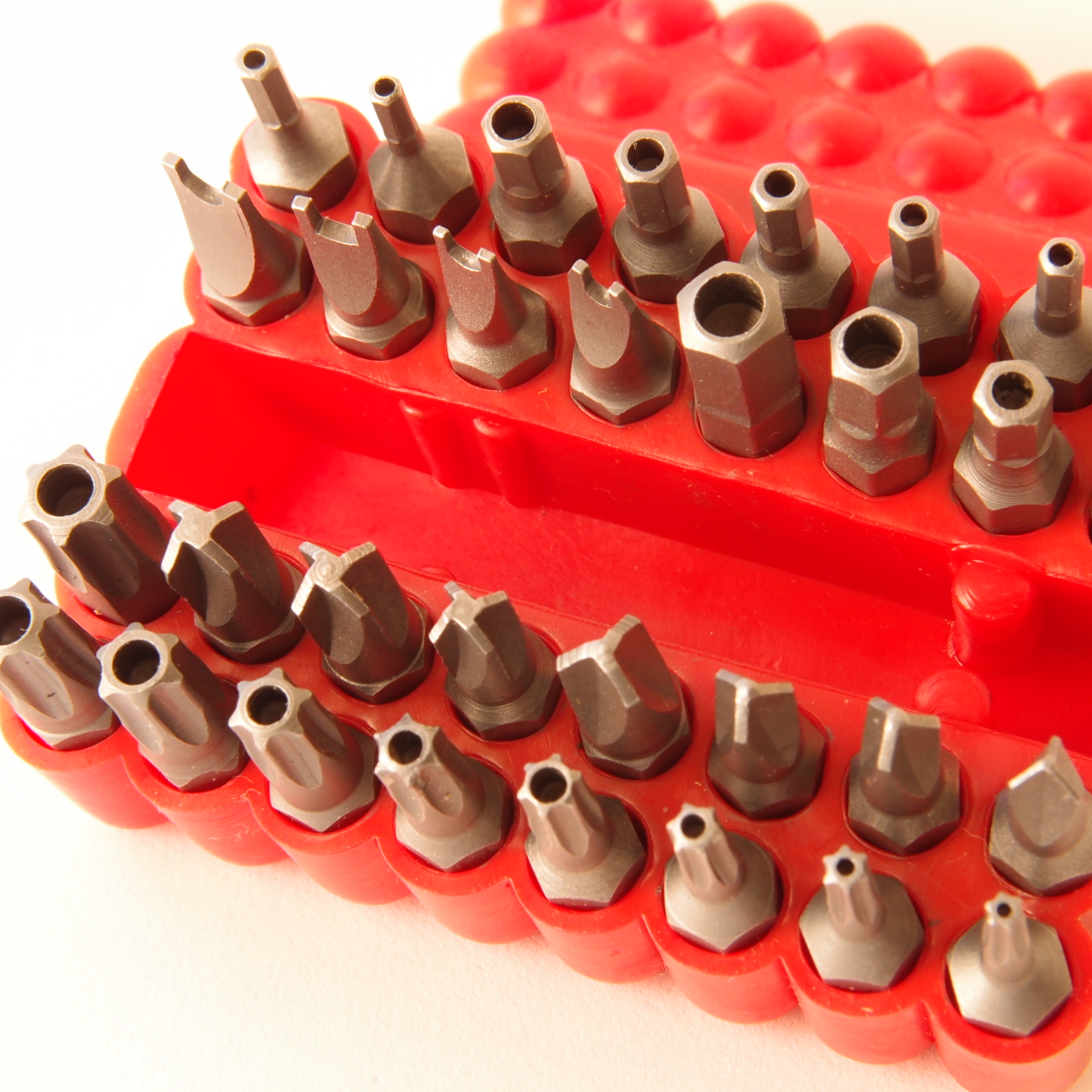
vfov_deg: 24.3
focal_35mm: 71
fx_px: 2534
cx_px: 649
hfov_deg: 24.3
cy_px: 545
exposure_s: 1/13
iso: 100
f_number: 5.6
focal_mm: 12.88
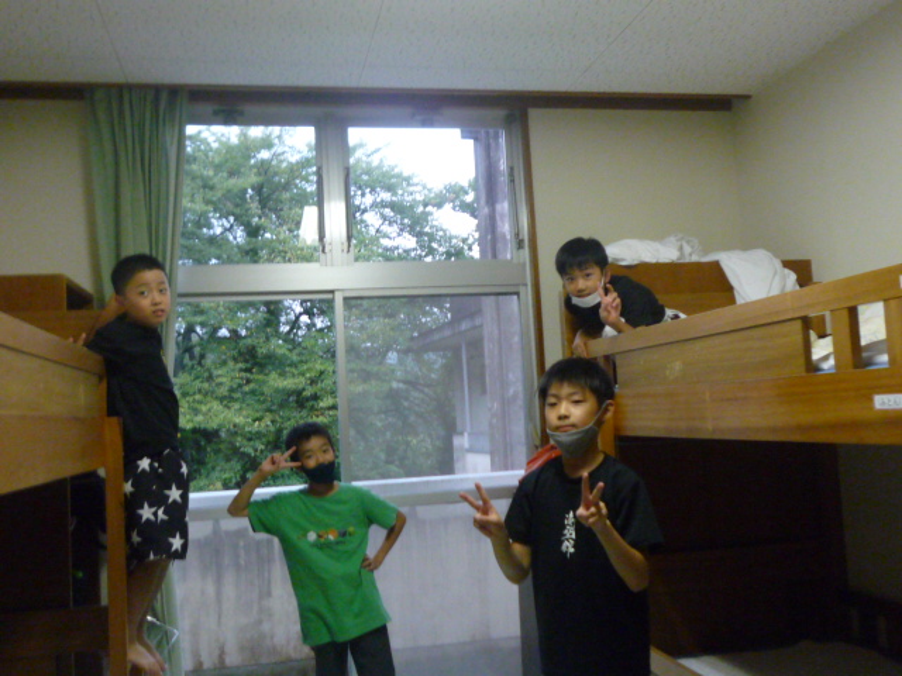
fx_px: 912
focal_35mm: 35
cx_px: 451
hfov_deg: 52.6
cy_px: 338
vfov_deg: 40.7
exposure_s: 1/40
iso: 400
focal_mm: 4.4
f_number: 2.8
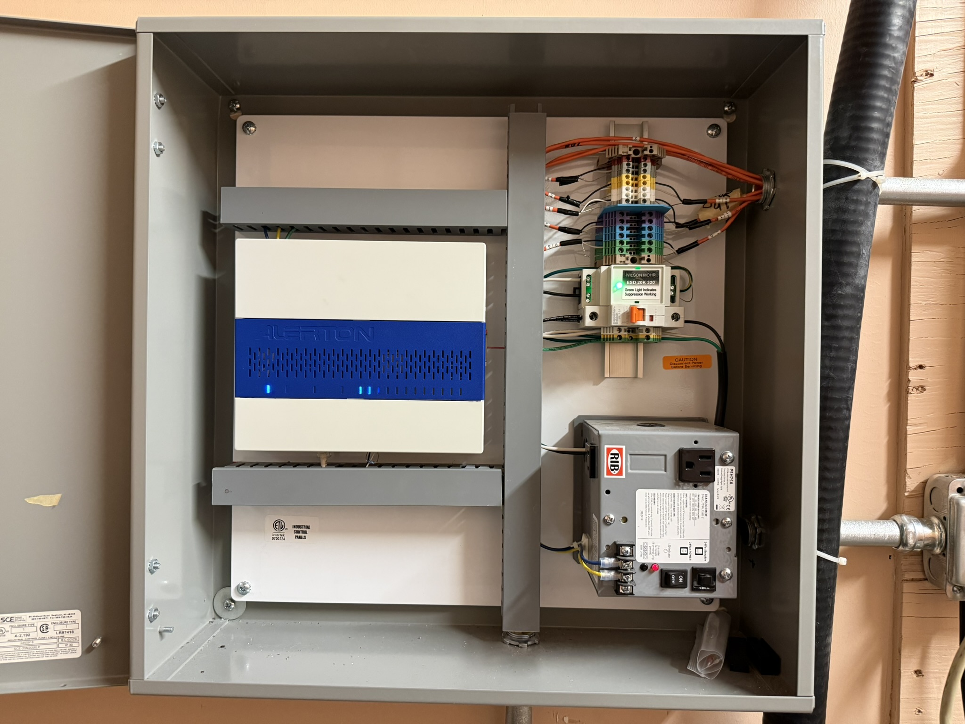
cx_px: 482
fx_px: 669
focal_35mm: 24
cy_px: 362
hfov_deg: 71.6
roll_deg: -1.0
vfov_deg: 56.8
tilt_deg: -0.1
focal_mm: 6.76
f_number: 1.78
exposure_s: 1/60
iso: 400
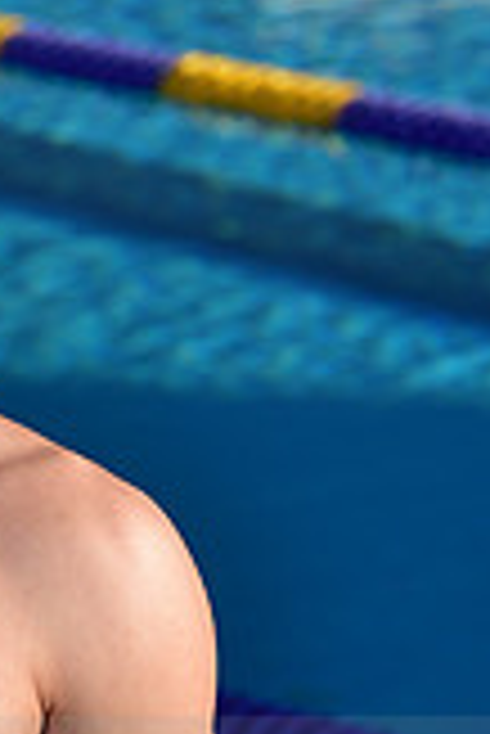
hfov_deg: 3.2
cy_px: 779
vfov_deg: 4.7
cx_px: -241
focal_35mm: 434
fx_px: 8841
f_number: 7.1
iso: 64
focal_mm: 122
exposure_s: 1/250
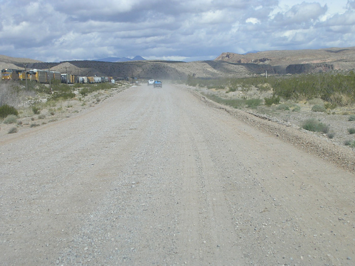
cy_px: 133
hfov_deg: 20.7
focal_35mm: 95
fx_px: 974
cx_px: 178
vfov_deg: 15.6
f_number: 4.4
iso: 50
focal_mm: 14.5
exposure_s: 1/555
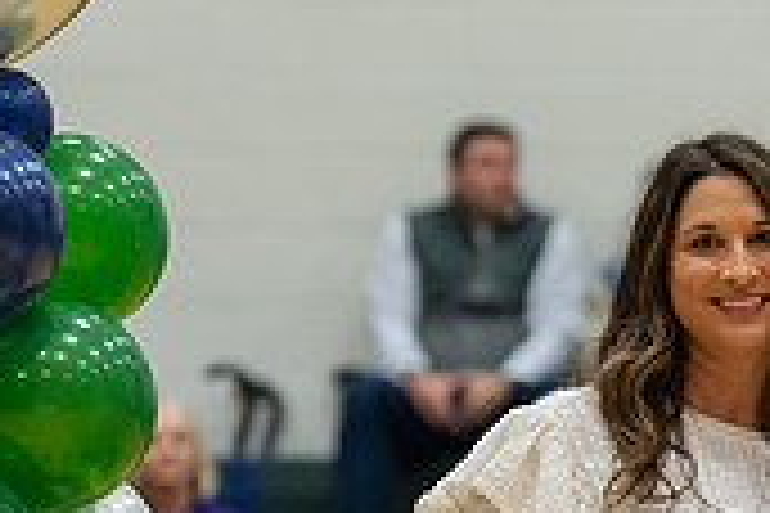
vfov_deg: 3.6
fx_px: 8191
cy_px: 466
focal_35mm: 383
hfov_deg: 5.4
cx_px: 995
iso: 2500
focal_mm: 113
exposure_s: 1/320
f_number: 2.8
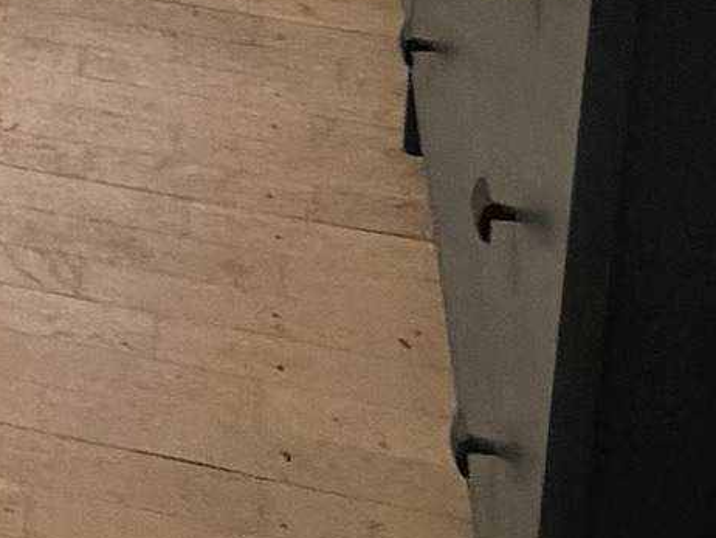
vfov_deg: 12.0
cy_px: -842
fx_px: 1925
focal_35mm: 93
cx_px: -189
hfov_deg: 19.6
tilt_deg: -11.6
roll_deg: -0.4
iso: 1000
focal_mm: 2.22
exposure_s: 1/60
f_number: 2.2
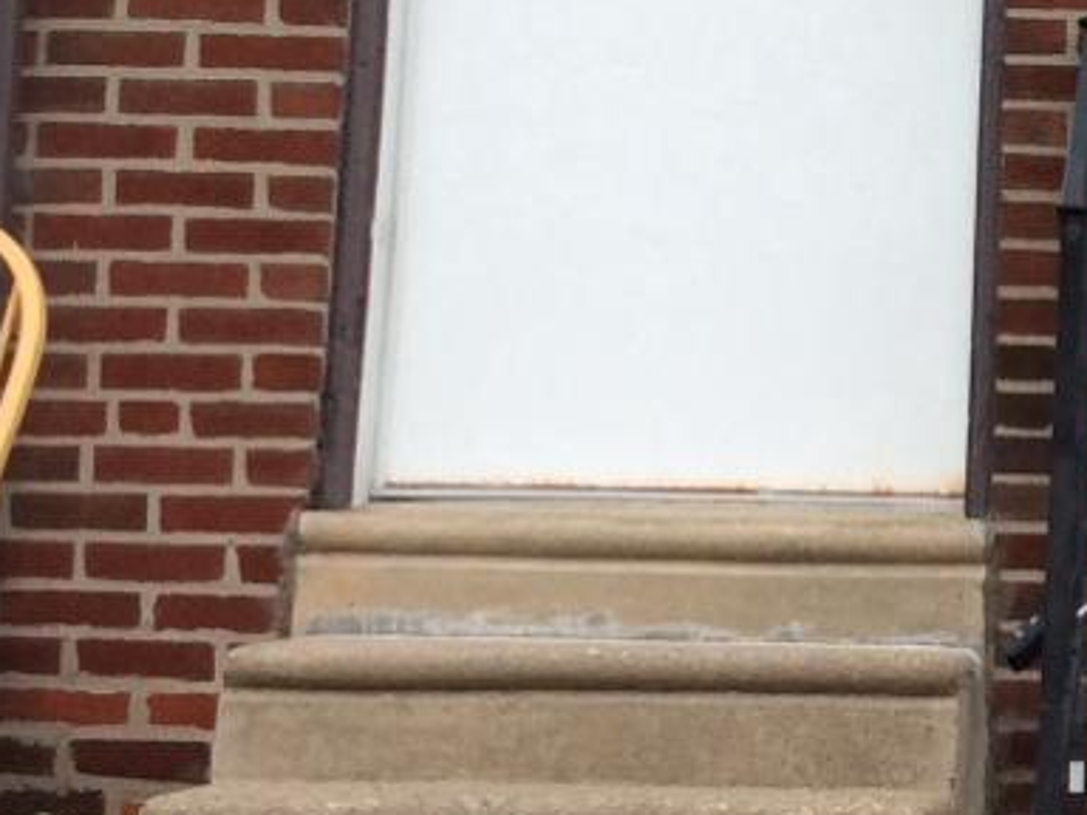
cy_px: 71
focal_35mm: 120
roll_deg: -1.0
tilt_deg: +10.4
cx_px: 1347
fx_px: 3768
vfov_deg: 12.3
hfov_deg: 15.7
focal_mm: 3.3
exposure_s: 1/283
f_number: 2.4
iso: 32
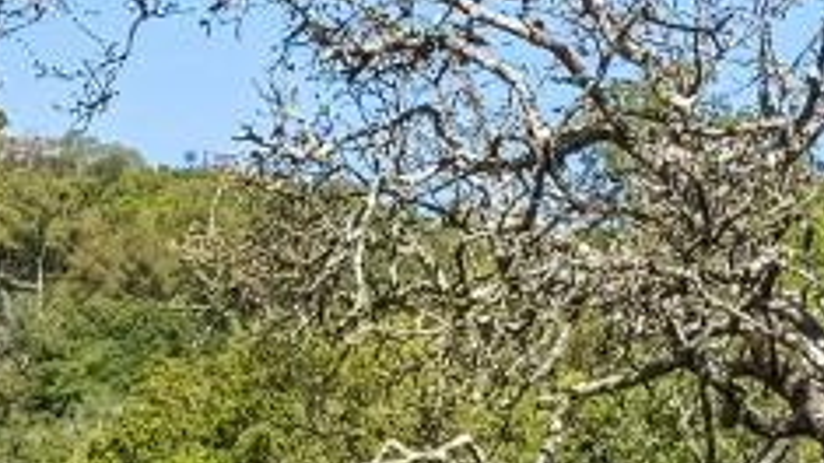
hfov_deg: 9.1
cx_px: -112
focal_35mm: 234
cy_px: 1466
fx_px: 5111
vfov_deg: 4.9
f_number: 11
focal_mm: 35
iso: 200
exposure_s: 1/125
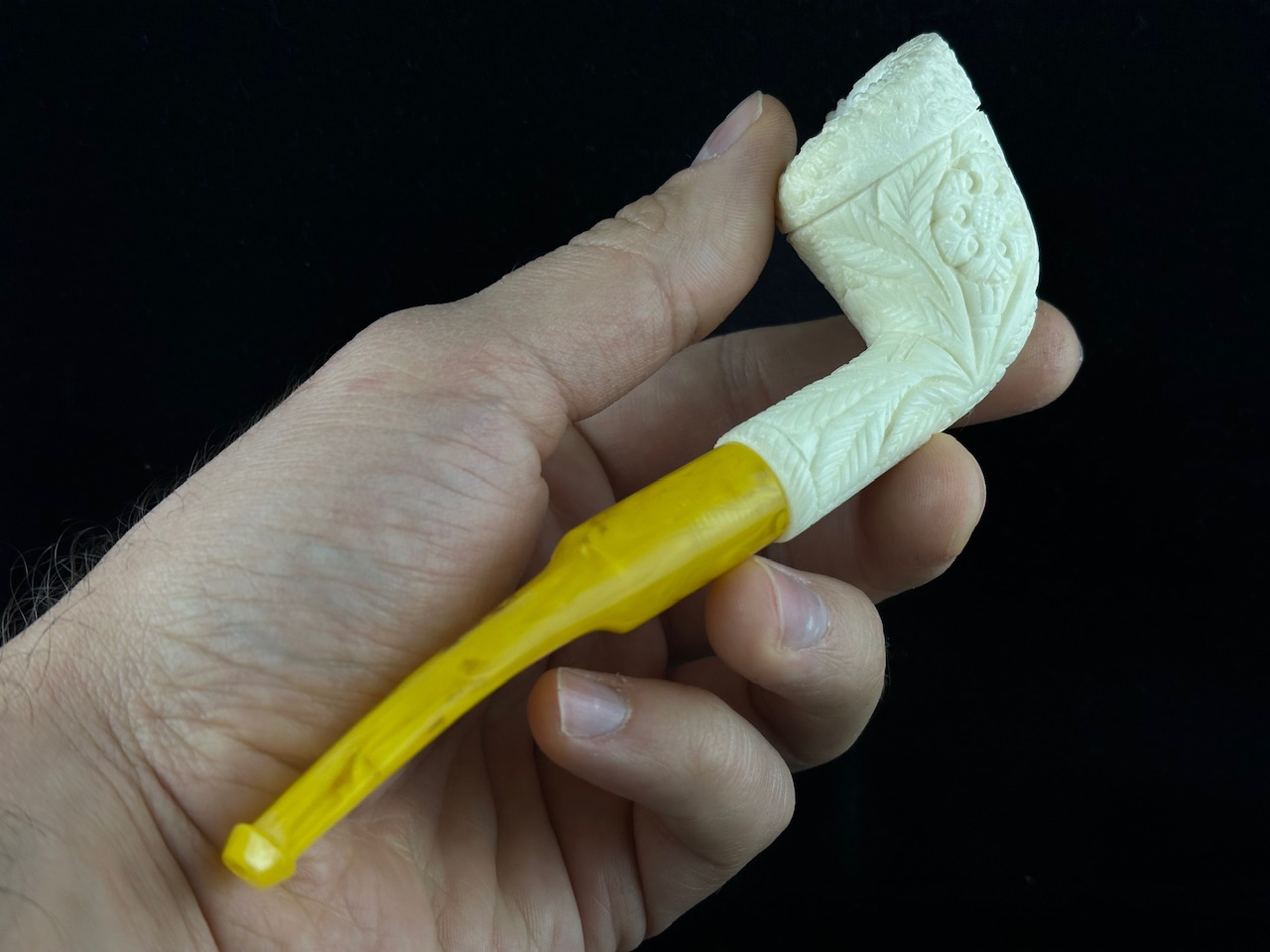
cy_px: 476
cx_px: 635
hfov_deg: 39.7
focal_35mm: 48
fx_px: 1761
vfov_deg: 30.3
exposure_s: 1/694
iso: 64
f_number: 1.78
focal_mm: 6.86
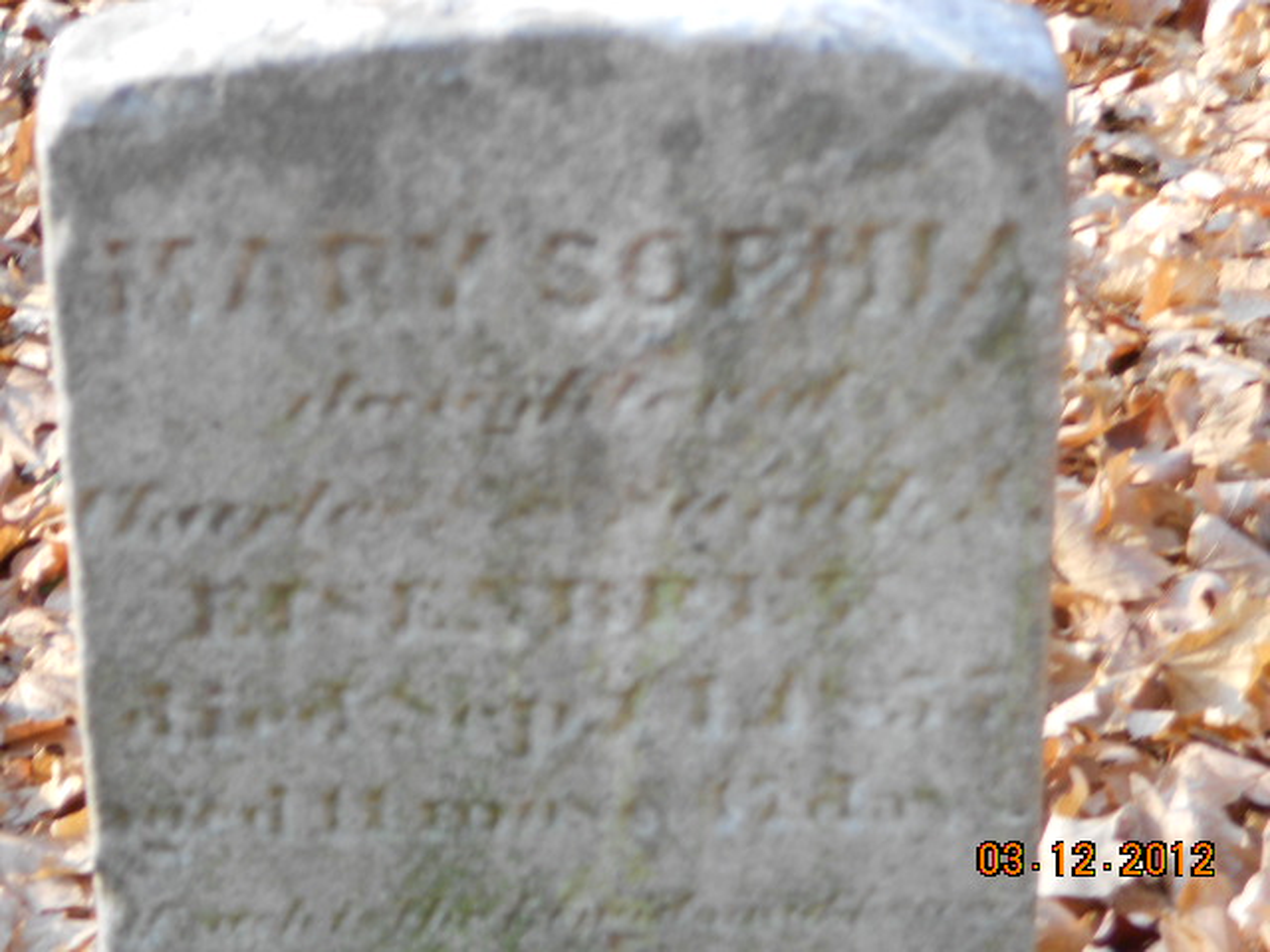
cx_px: 635
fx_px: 4146
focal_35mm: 113
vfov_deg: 13.1
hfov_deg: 17.4
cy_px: 476
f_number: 6
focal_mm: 20.1
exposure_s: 1/20
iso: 80
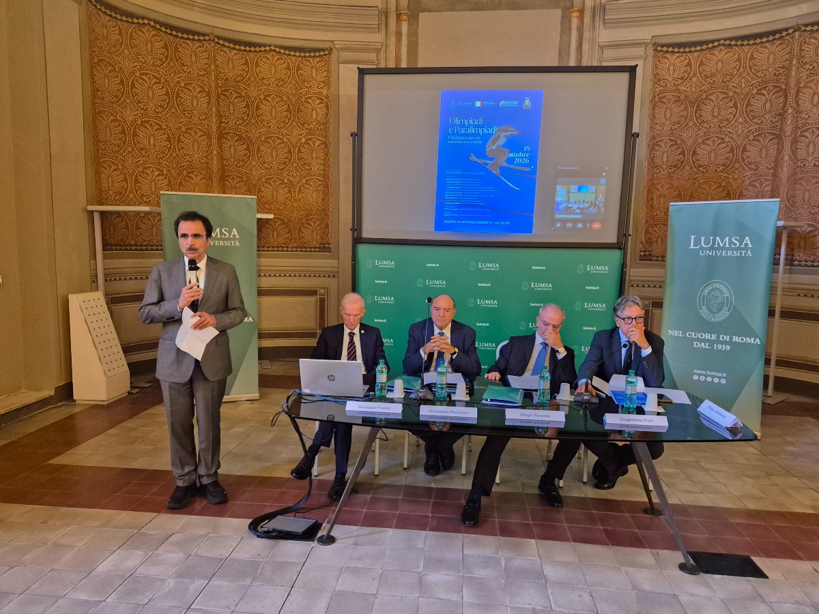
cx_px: 410
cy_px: 307
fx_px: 544
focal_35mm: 23
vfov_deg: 58.9
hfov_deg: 73.9
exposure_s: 1/100
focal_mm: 5.4
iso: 1000
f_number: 1.8
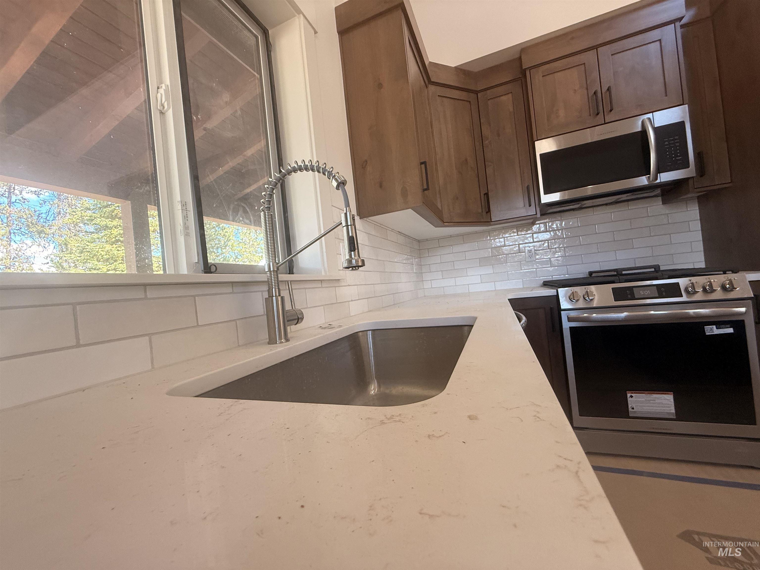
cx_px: 380
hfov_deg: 102.1
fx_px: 307
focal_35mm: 14
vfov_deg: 85.7
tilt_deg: +1.4
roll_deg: +6.0
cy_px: 285
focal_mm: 2.22
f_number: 2.2
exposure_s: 1/120
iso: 250
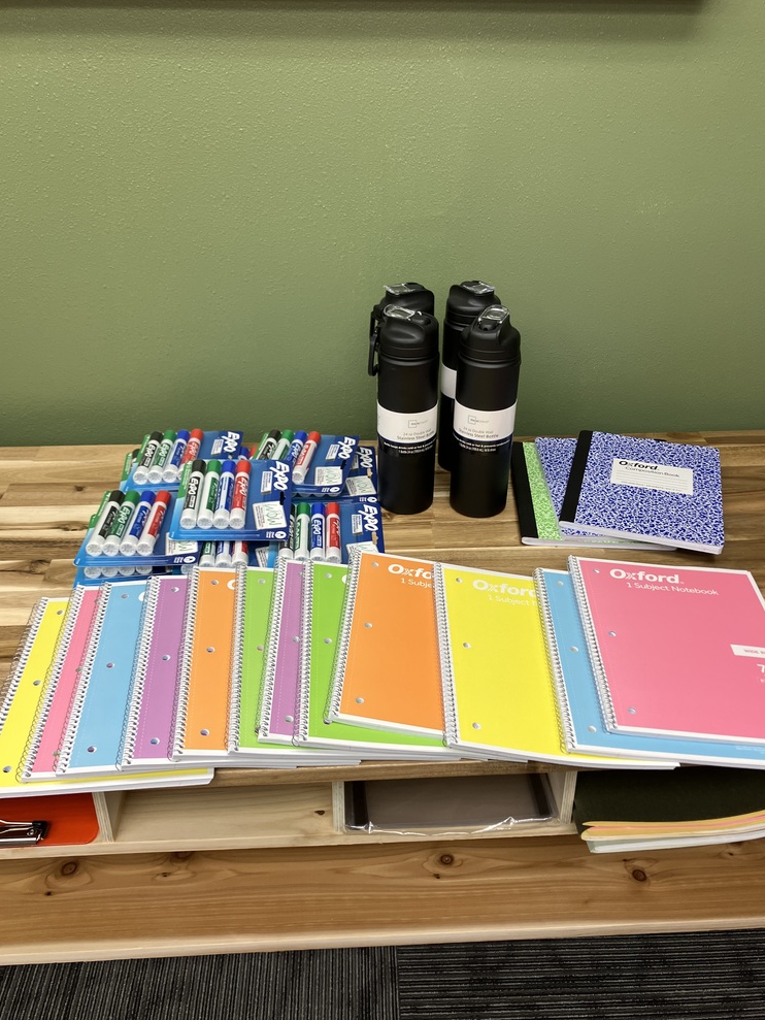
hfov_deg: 48.2
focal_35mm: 29
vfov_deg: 61.7
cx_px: 378
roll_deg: +0.9
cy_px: 517
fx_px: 854
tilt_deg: -32.0
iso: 50
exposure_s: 1/120
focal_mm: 3.99
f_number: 1.8
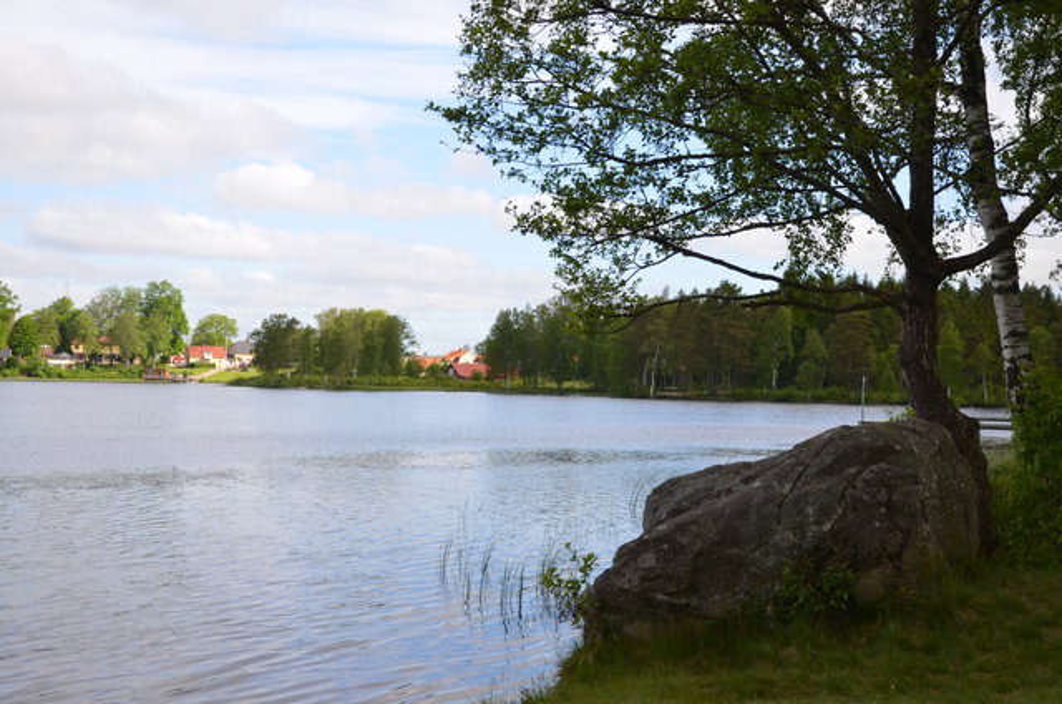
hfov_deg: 39.0
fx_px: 1501
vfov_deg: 26.4
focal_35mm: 51
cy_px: 352
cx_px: 531
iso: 100
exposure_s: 1/250
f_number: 6.3
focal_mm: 34
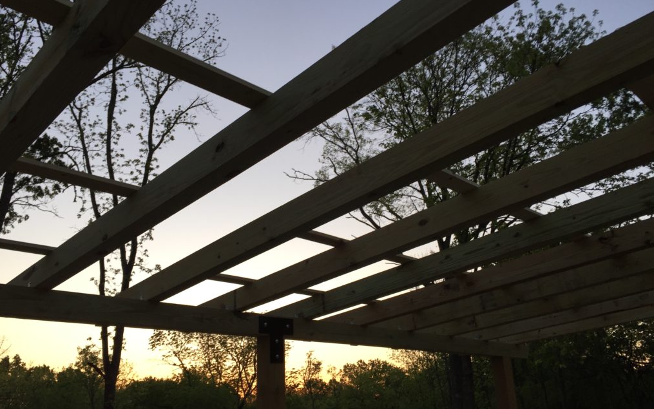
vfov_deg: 40.6
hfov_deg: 61.2
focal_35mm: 31
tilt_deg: +22.2
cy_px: 195
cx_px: 325
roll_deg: +0.7
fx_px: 553
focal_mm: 4.15
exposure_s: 1/60
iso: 32
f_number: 2.2
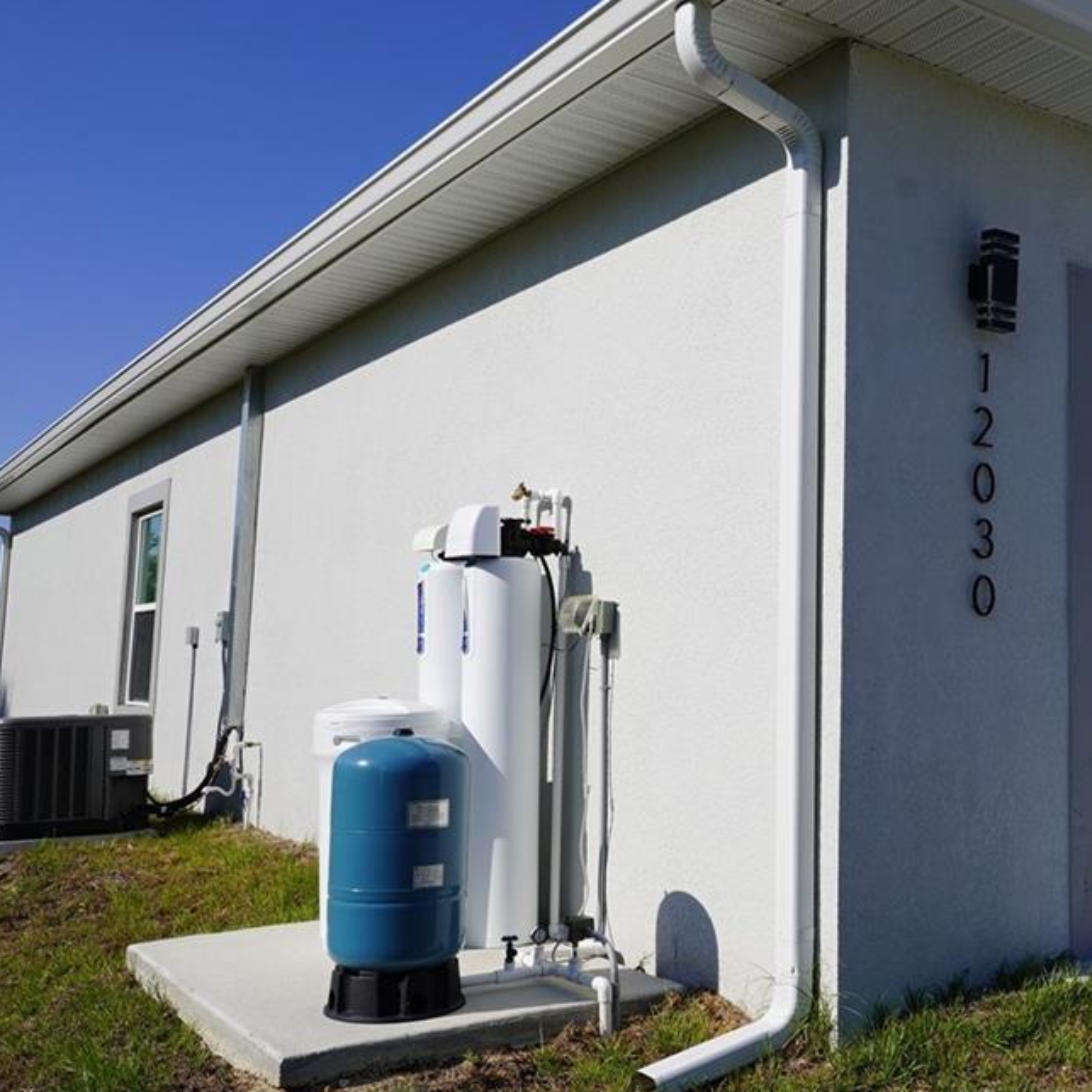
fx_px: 1356
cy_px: 519
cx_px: 944
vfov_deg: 43.8
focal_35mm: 38
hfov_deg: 41.1
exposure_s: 1/250
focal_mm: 18
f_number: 10
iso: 100
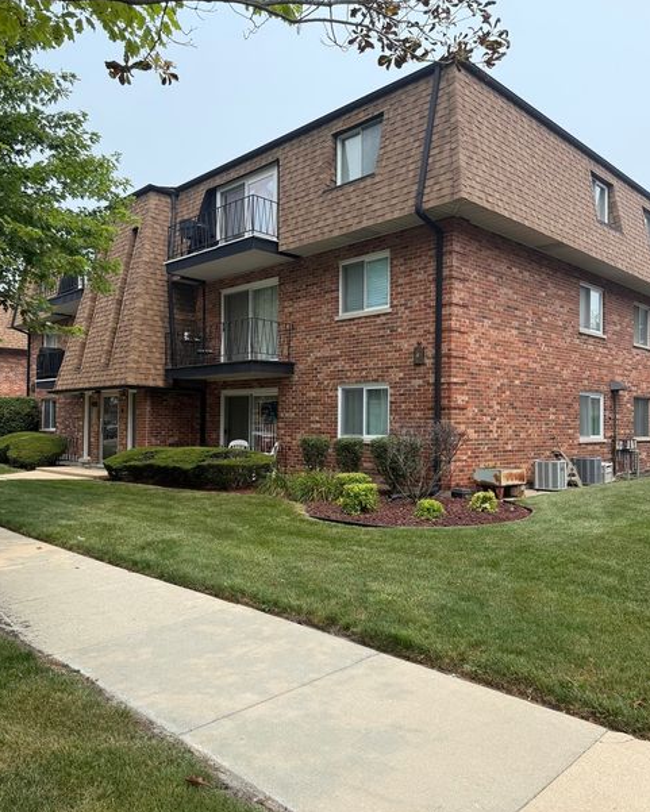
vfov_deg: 66.0
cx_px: 334
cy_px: 405
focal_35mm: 26
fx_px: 625
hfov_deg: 54.9
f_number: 1.78
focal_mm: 6.76
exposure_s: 1/1949
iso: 100
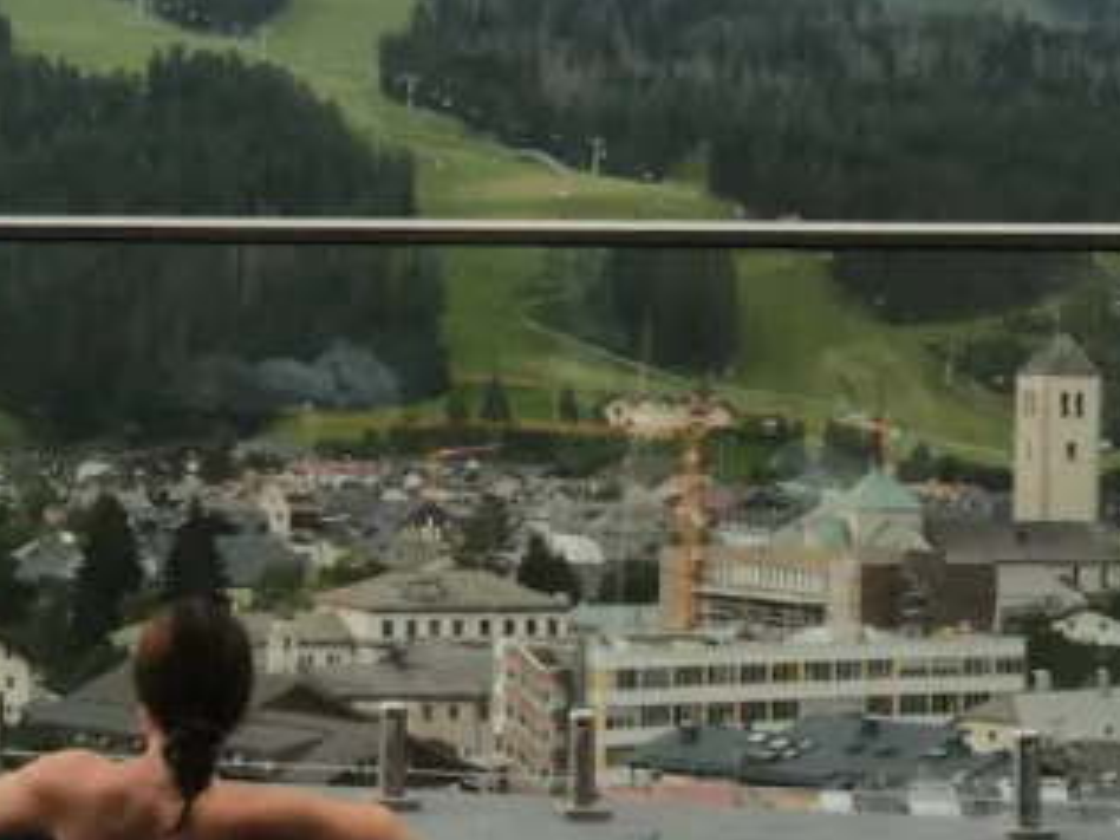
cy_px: 353
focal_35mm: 109
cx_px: -46
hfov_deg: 17.5
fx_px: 3527
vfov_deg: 13.6
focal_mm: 23
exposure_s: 1/30
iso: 500
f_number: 16
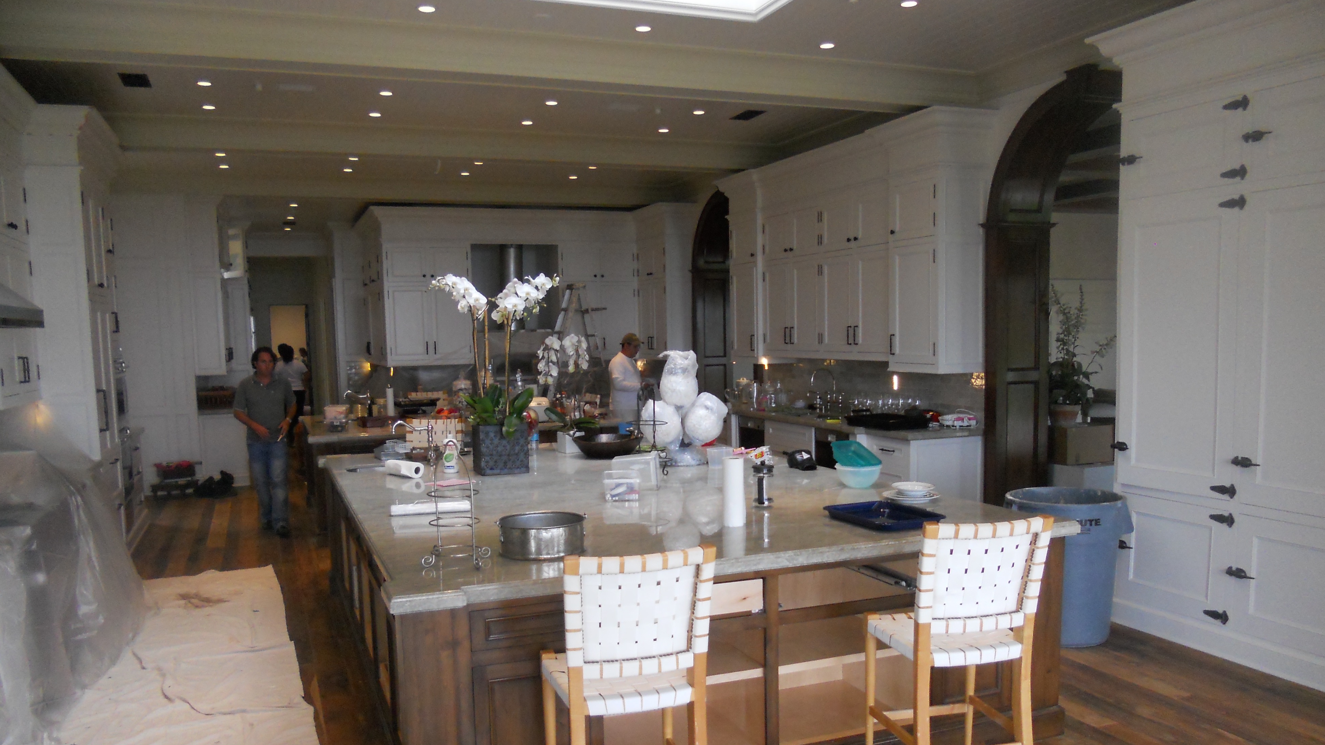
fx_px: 1054
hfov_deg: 64.3
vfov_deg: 38.9
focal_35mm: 30
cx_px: 652
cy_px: 427
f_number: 3.2
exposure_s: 1/125
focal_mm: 4.9
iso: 250
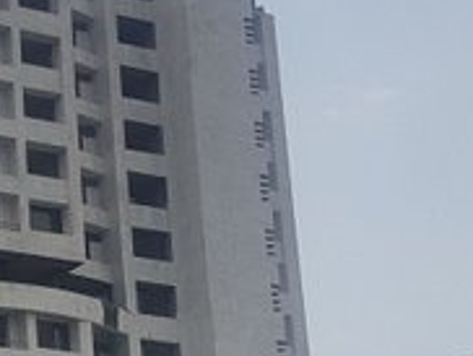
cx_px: -198
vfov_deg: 12.7
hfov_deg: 16.0
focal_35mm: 114
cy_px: 416
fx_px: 1560
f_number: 1.7
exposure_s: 1/3704
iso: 40
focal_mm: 4.2
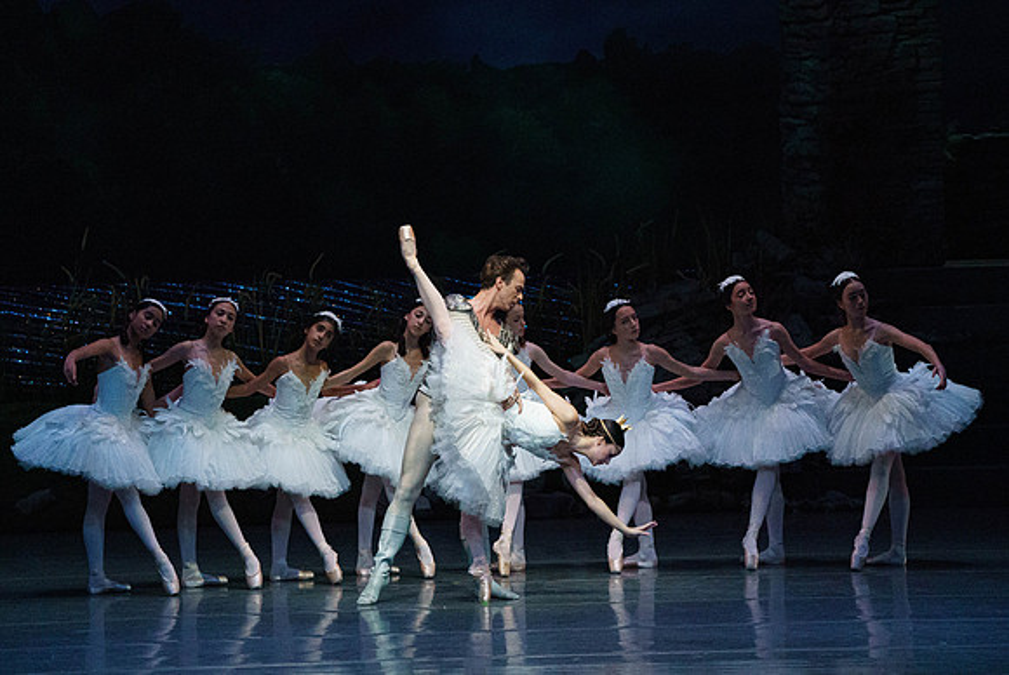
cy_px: 328
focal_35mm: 287
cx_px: 516
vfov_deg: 4.8
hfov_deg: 7.2
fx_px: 8050
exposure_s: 1/320
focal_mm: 268
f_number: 5.6
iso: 8000
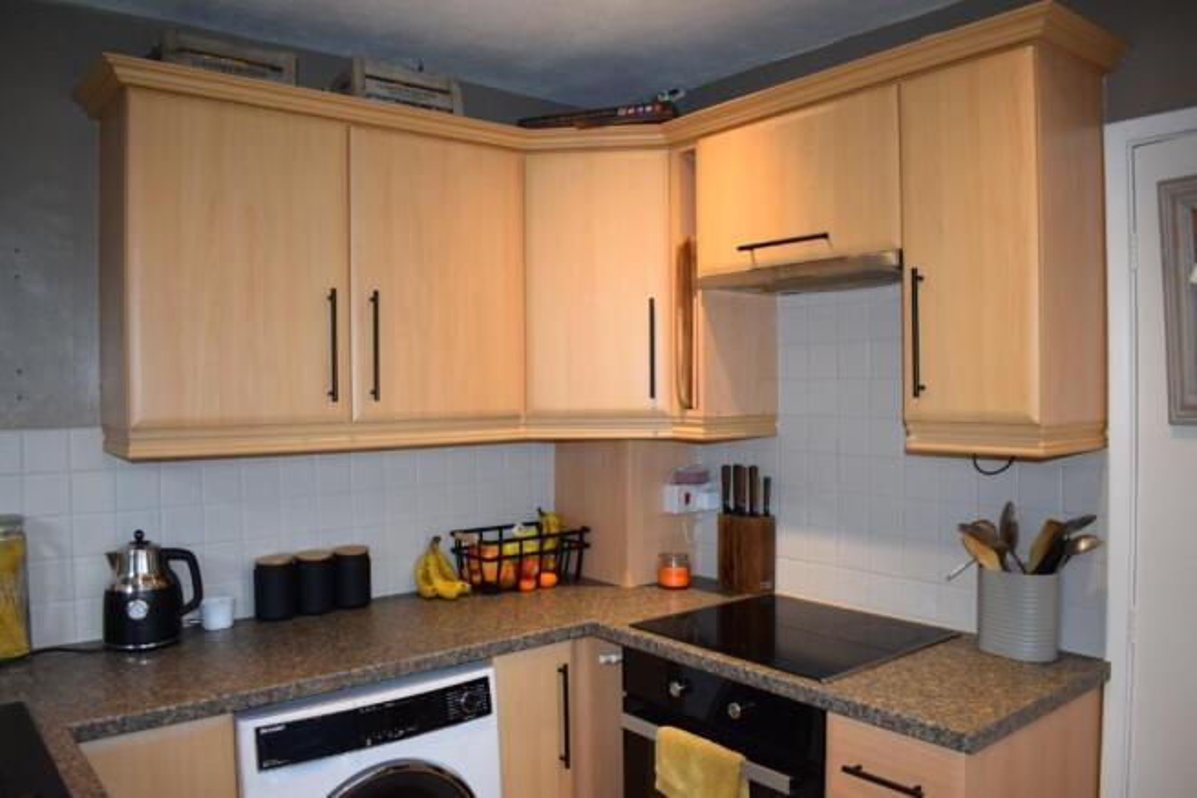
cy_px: 399
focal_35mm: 27
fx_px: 898
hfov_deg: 67.4
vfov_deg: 48.0
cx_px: 598
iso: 800
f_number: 4.5
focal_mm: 18
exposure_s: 1/80
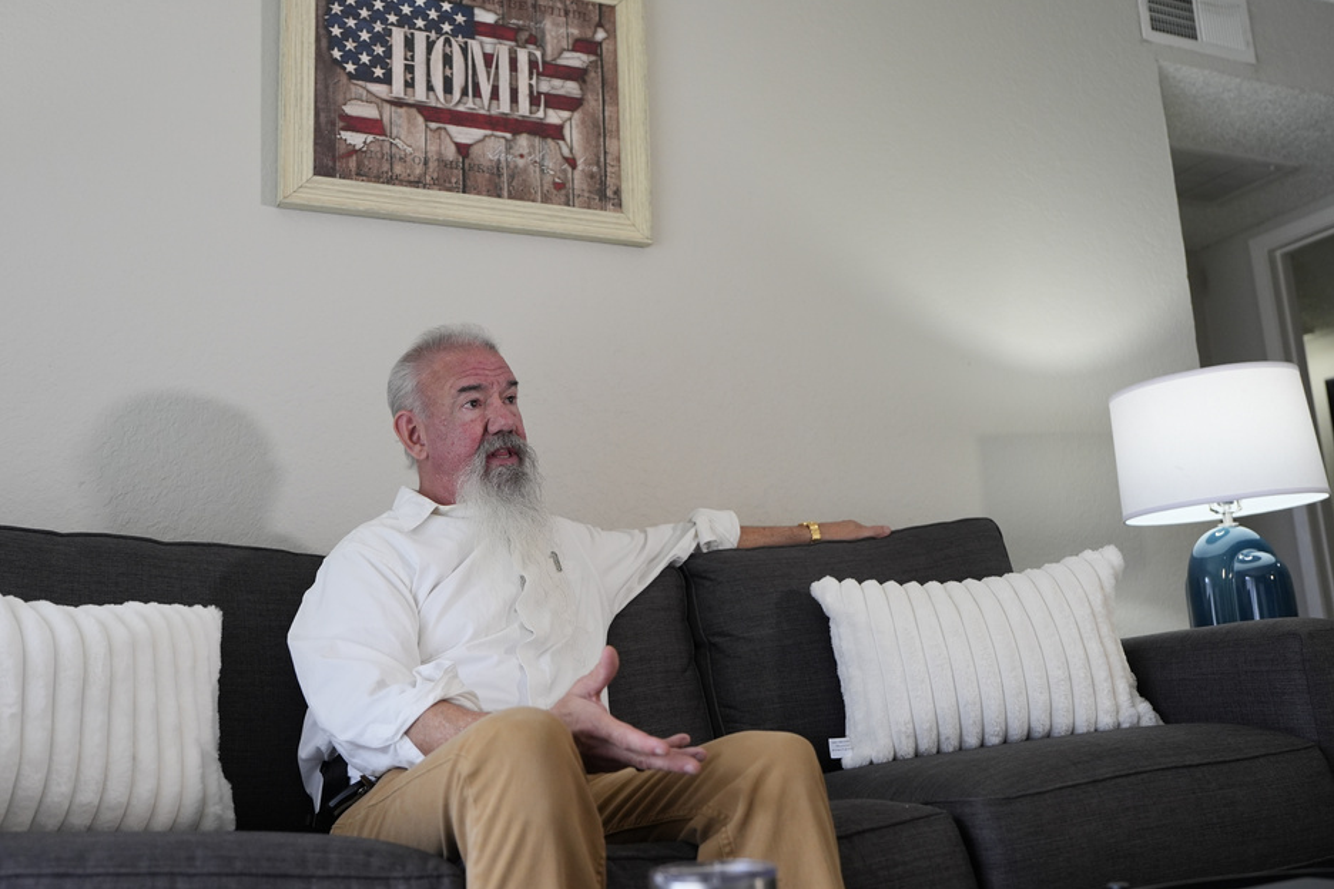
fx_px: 1297
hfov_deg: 54.4
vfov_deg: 37.8
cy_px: 422
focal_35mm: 35
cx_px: 673
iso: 1000
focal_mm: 32
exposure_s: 1/400
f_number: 2.8
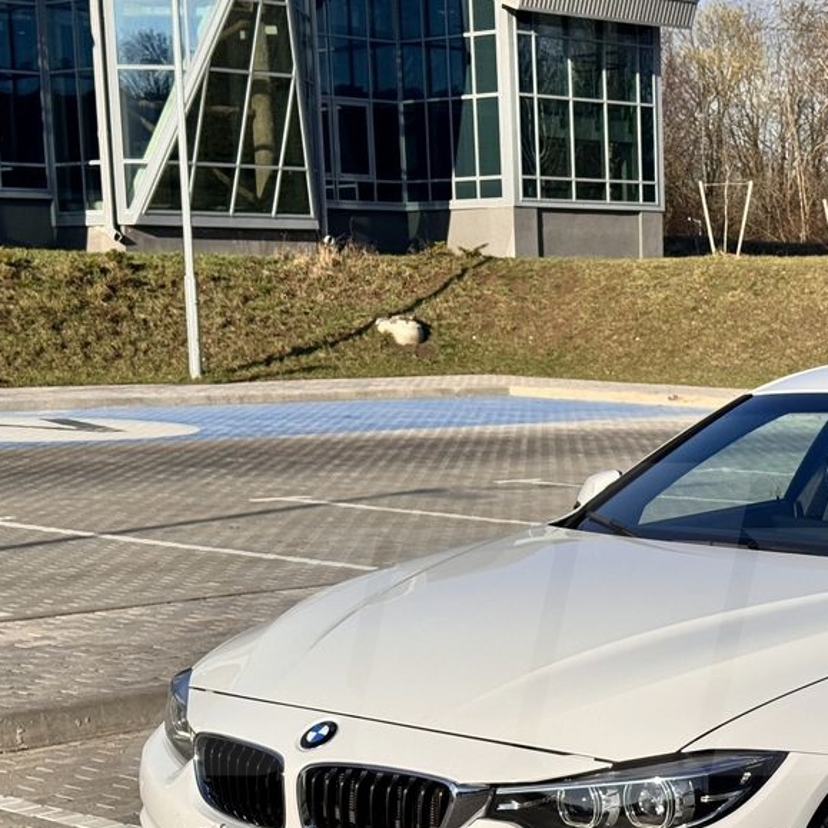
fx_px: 2381
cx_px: 792
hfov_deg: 19.3
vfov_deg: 19.6
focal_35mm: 88
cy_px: 621
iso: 64
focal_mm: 6.76
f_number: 1.78
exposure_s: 1/5376
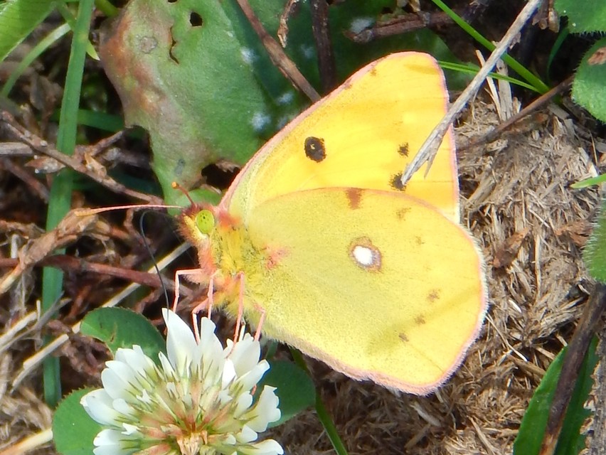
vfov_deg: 4.7
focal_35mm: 315
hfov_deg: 6.3
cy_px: 228
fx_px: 5518
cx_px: 303
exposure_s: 1/200
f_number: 5.7
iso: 125
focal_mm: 56.5
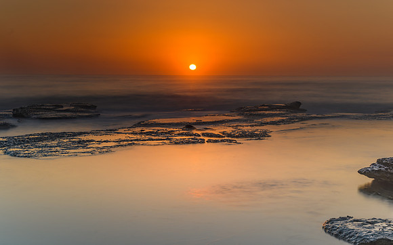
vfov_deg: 21.1
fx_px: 657
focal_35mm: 61
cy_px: 108
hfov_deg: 33.3
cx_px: 207
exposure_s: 13
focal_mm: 38
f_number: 14
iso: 50
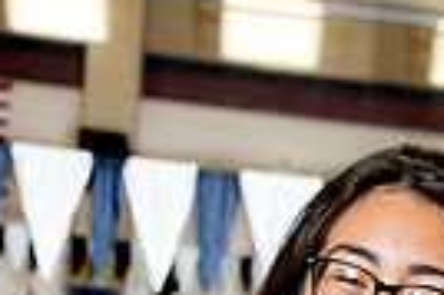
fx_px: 2033
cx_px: 325
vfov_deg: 7.7
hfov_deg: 12.4
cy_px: 719
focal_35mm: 165
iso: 320
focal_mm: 49
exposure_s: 1/250
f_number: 5.6
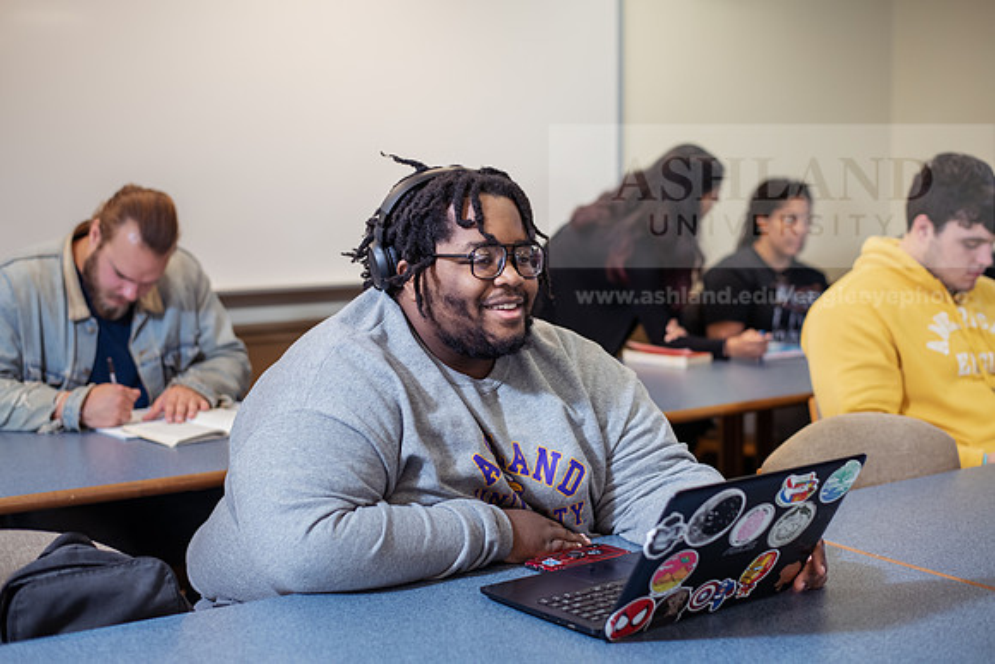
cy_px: 332
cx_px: 498
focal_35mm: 50
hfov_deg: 39.6
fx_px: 1382
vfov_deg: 27.0
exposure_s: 1/200
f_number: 2.5
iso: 640
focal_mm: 50
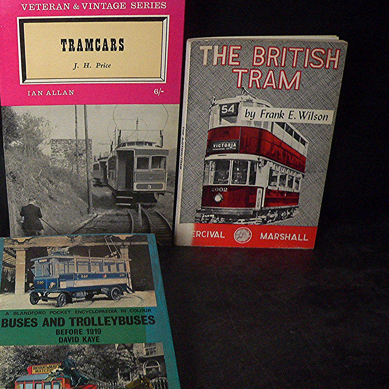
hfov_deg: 31.9
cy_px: 236
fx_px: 661
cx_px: 75
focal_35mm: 52
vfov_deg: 32.7
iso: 400
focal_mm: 6
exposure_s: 1/20
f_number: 2.8
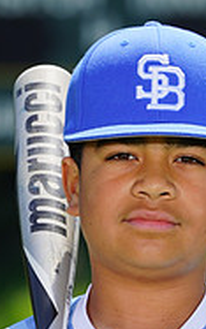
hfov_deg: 1.5
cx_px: 121
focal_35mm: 849
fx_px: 7620
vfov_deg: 2.5
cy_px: 384
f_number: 8
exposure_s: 1/250
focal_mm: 268
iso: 100
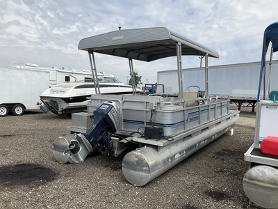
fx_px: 233
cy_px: 104
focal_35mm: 29
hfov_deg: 61.7
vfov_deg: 48.2
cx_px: 139
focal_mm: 3
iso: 25
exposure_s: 1/1984
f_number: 1.8
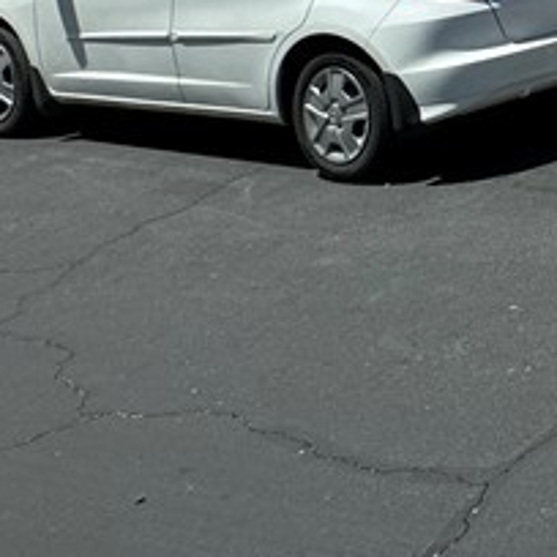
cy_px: -246
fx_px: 1129
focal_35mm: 62
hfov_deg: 17.5
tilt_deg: -0.3
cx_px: 1169
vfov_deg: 23.1
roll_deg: +1.7
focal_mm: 2.22
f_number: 2.2
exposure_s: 1/3390
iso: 50
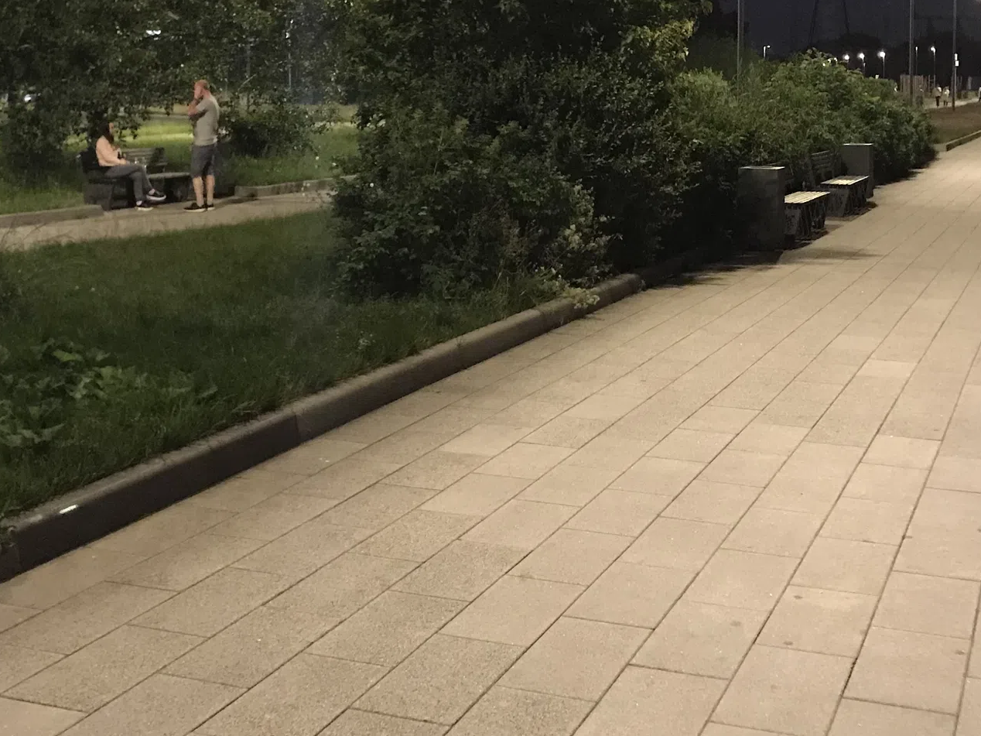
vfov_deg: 27.0
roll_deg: +0.1
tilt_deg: -1.1
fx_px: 1502
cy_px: 139
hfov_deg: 36.2
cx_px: 454
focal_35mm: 53
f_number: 1.8
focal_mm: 3.99
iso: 100
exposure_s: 1/4
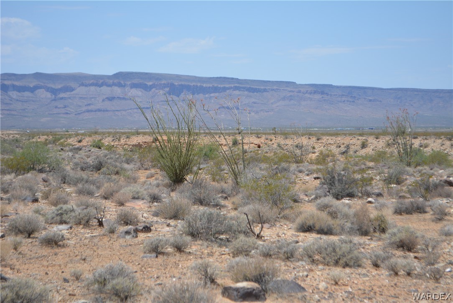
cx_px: 226
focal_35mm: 82
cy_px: 152
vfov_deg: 16.6
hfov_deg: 24.6
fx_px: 1039
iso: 400
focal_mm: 55
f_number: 6.3
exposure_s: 1/1600
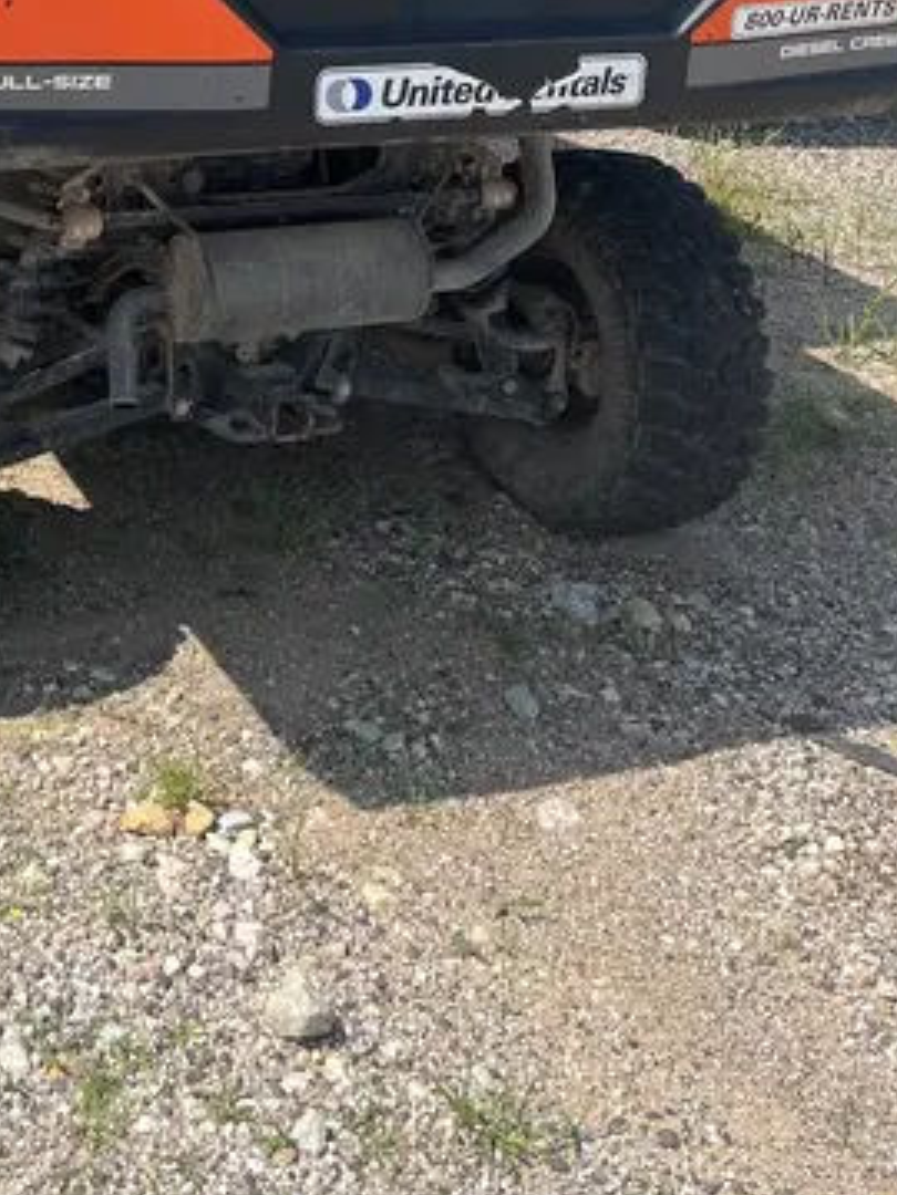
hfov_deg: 26.2
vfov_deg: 33.3
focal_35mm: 53
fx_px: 1831
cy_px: 18
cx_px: 23
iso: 50
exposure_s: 1/2967
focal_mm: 5.1
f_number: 1.6
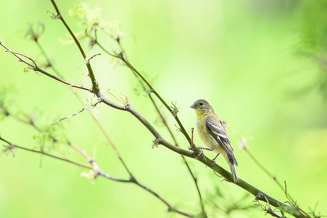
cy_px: 92
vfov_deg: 1.8
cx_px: 189
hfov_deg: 2.7
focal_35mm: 762
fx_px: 6921
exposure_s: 1/2000
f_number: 4
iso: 1600
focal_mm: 560
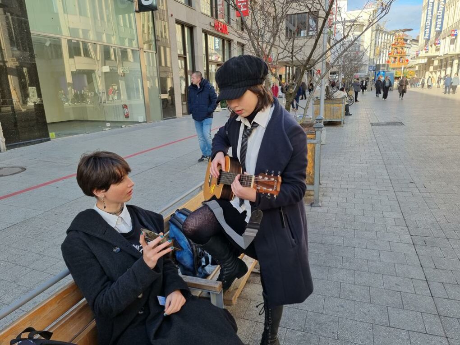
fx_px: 319
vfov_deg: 56.8
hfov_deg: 71.6
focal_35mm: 24
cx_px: 230
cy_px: 172
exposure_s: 1/100
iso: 50
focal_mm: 6.7
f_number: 1.8
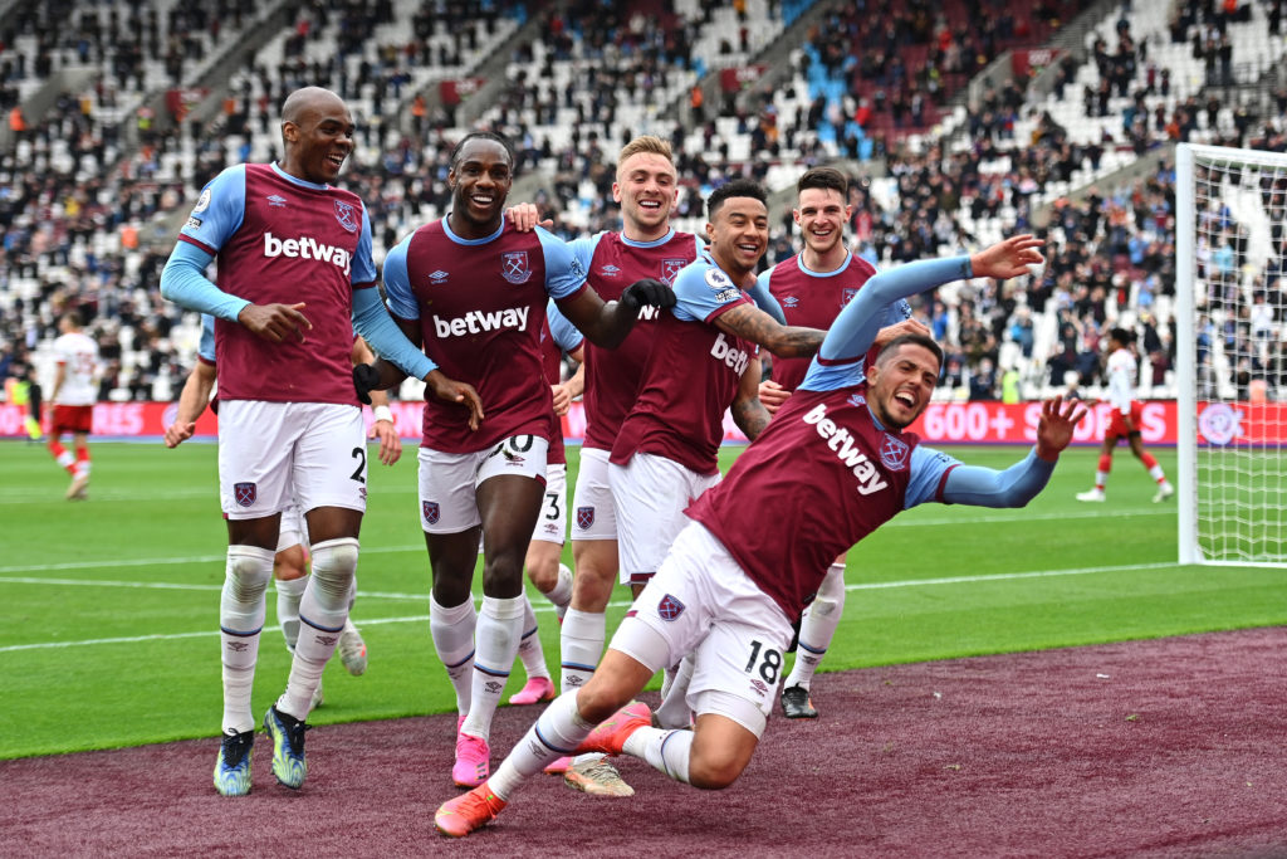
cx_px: 644
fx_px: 3218
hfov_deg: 22.6
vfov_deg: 15.2
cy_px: 430
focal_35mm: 90
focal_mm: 90
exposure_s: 1/3200
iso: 640
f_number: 2.8
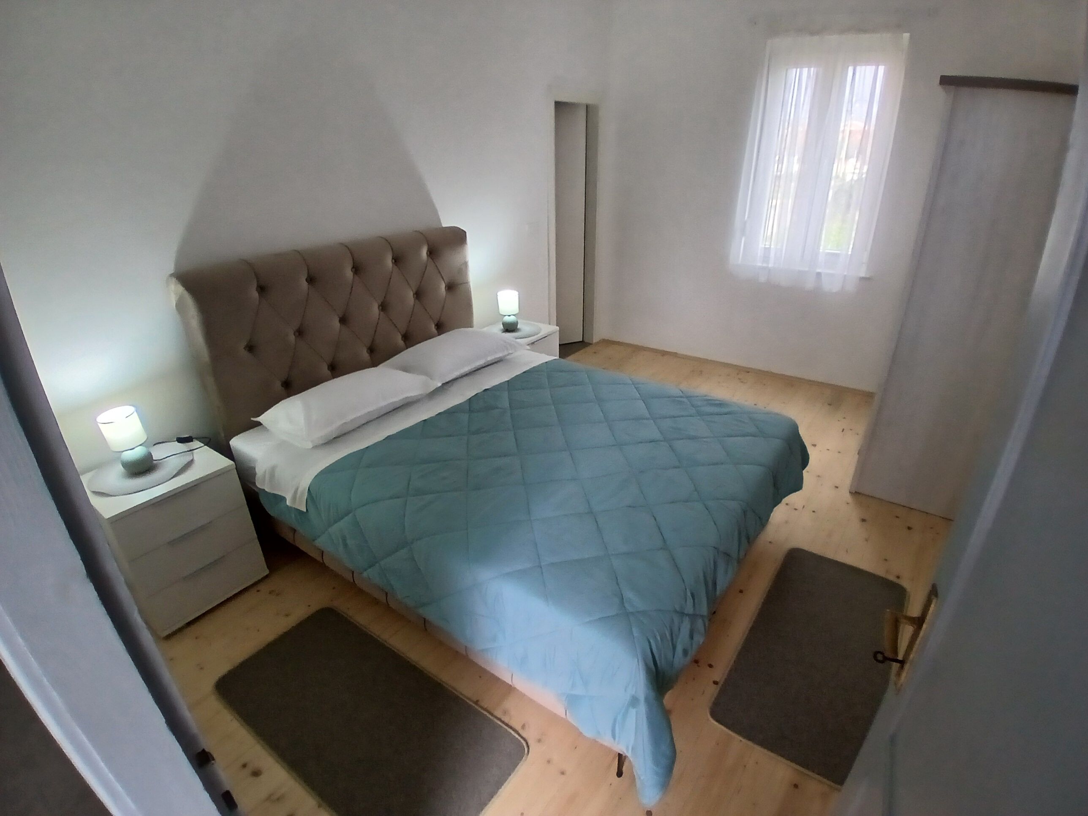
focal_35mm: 17
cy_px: 408
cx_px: 544
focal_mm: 1.4
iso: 100
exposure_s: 1/50
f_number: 2.2
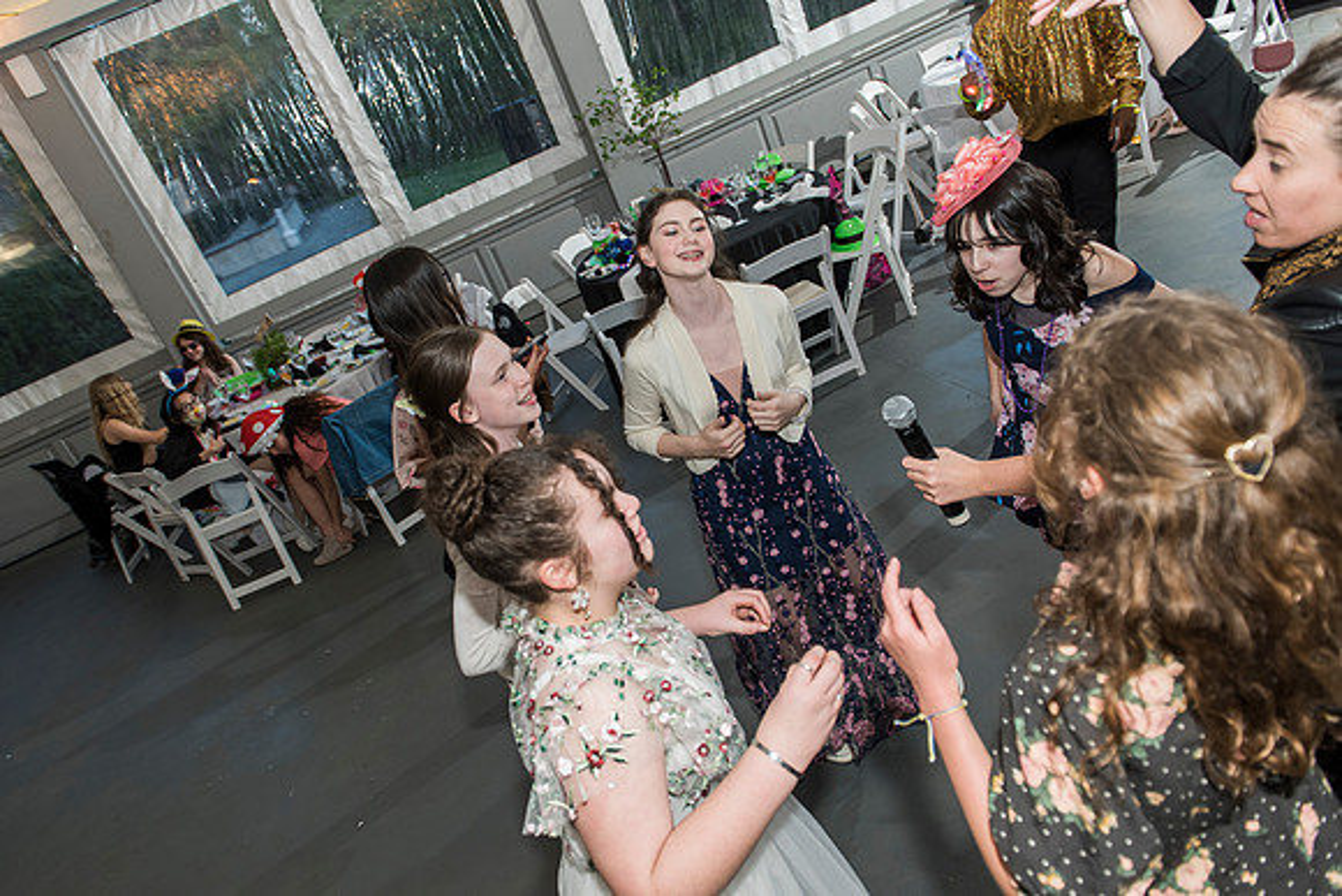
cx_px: 625
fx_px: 956
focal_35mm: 26
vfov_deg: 50.2
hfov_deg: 70.1
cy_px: 418
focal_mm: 24
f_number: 4
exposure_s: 1/100
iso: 800
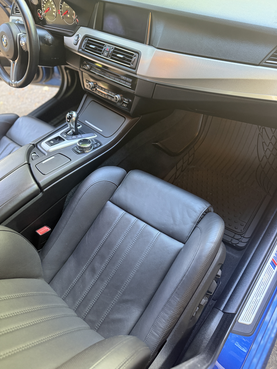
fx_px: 256
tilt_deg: -53.3
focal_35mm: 24
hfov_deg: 56.8
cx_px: 138
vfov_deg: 71.6
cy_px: 184
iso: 640
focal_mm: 6.76
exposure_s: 1/60
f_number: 1.78
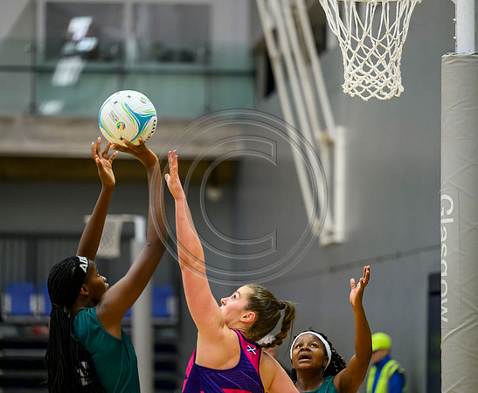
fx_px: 2915
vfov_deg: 7.7
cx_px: 225
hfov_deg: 9.4
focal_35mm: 204
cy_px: 196
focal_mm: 175
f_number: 2.8
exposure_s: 1/1000
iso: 4000
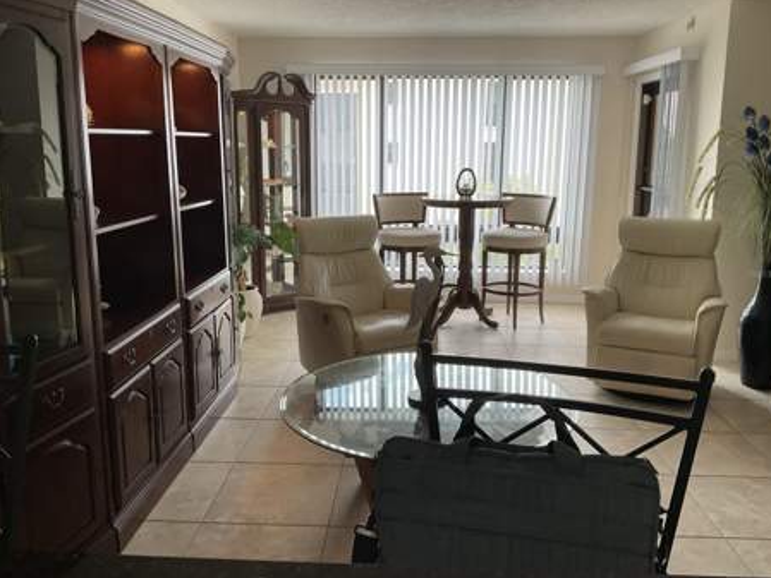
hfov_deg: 58.3
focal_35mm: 31
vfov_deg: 45.4
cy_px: 273
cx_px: 383
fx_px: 691
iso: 40
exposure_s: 1/60
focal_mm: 3
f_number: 1.8
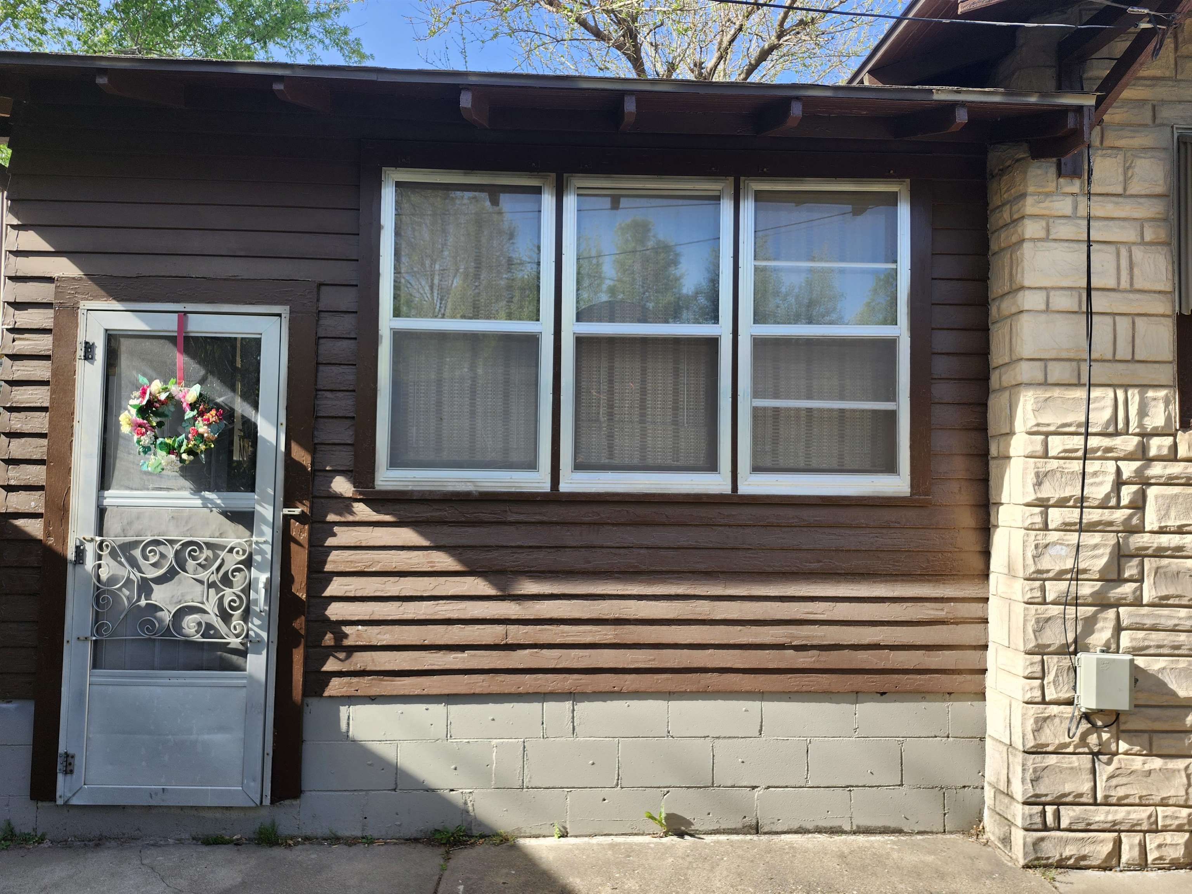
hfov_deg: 73.9
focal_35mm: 23
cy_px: 447
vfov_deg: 58.9
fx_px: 792
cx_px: 596
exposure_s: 1/288
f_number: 1.8
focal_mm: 5.54
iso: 25
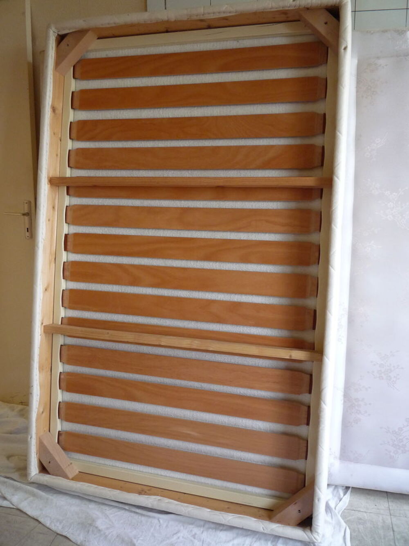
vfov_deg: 60.0
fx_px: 473
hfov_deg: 46.8
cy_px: 273
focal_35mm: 30
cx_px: 204
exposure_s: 1/30
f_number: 3.3
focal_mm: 5.2
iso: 250
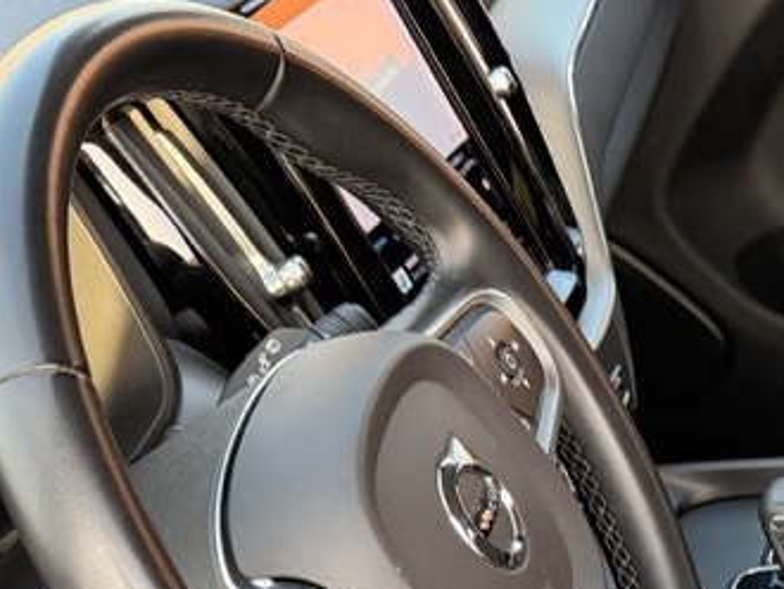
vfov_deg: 14.3
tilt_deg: -42.5
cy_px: 1005
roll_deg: -0.7
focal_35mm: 93
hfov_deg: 18.8
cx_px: 1138
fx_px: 2108
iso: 160
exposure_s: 1/226
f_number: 1.78
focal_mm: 6.76
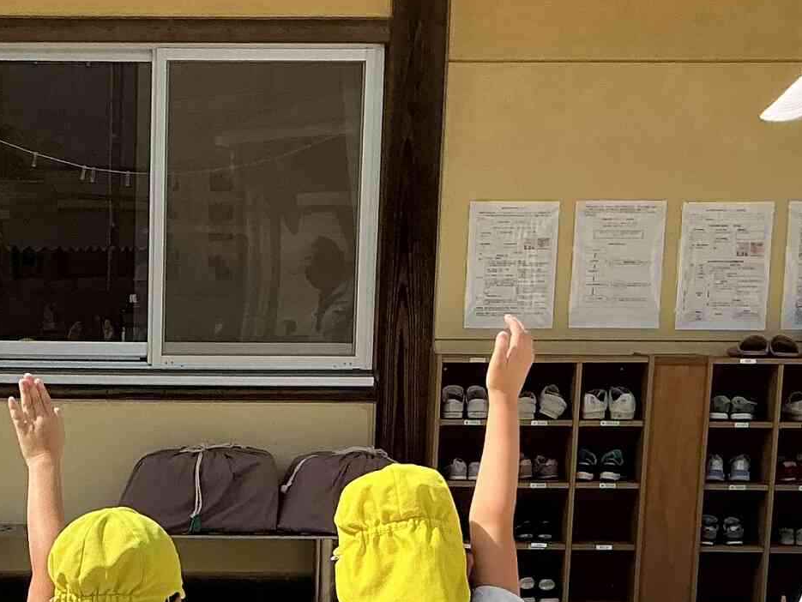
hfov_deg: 20.7
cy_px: 710
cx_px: 116
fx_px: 2155
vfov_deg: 15.4
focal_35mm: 93
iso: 25
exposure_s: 1/2667
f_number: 1.8
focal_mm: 3
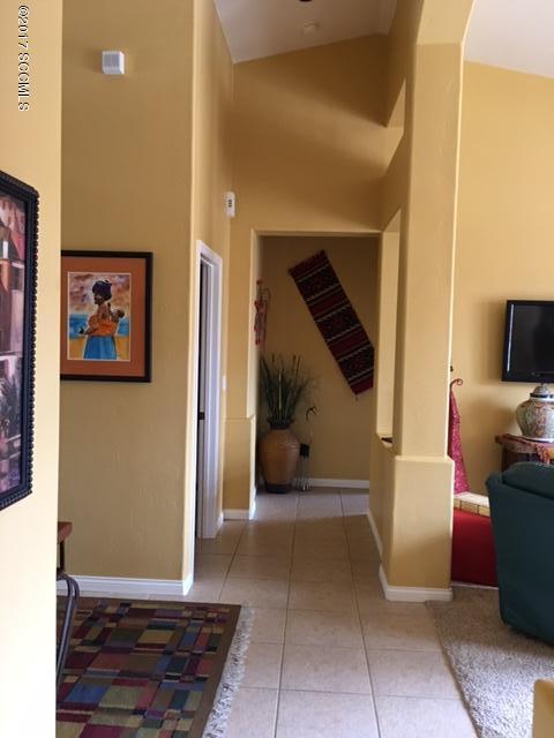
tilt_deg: -1.3
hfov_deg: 48.2
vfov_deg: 61.7
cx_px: 277
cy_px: 369
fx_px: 619
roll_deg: -1.0
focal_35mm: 29
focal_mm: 4.15
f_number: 2.2
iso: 80
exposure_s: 1/15
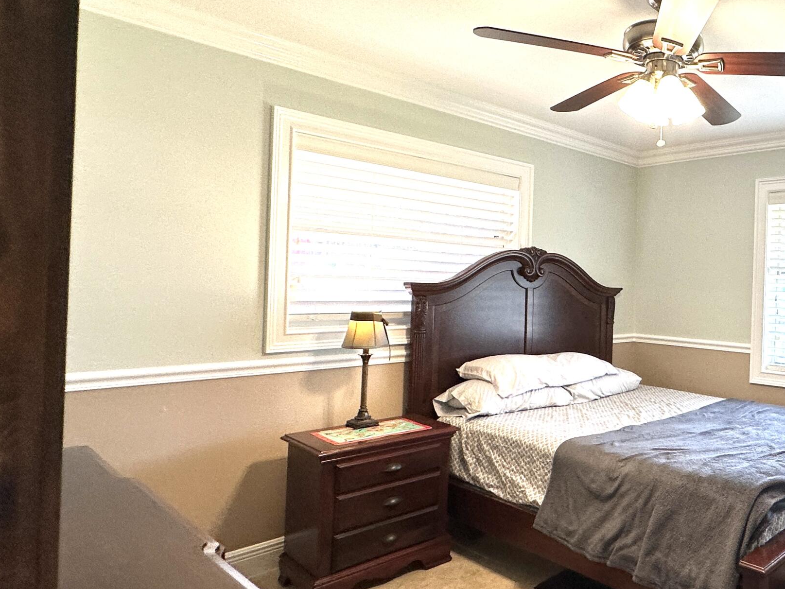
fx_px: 590
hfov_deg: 58.7
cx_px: 688
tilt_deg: +3.7
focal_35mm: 26
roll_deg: -2.2
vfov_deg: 53.1
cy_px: 283
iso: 125
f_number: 2.2
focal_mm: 2.22
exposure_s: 1/120
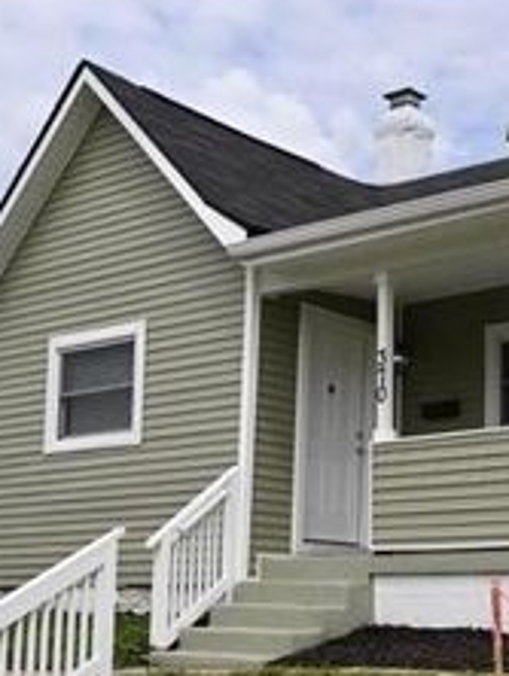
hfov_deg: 21.9
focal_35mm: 65
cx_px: 497
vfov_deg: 29.5
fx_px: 1272
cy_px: 463
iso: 100
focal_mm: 30
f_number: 9
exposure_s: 1/320
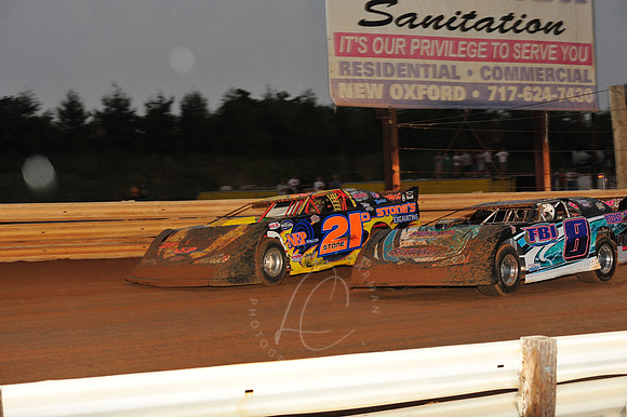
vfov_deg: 13.7
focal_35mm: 100
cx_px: 314
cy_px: 208
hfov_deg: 20.4
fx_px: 1741
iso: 800
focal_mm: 100
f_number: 6.3
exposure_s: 1/320
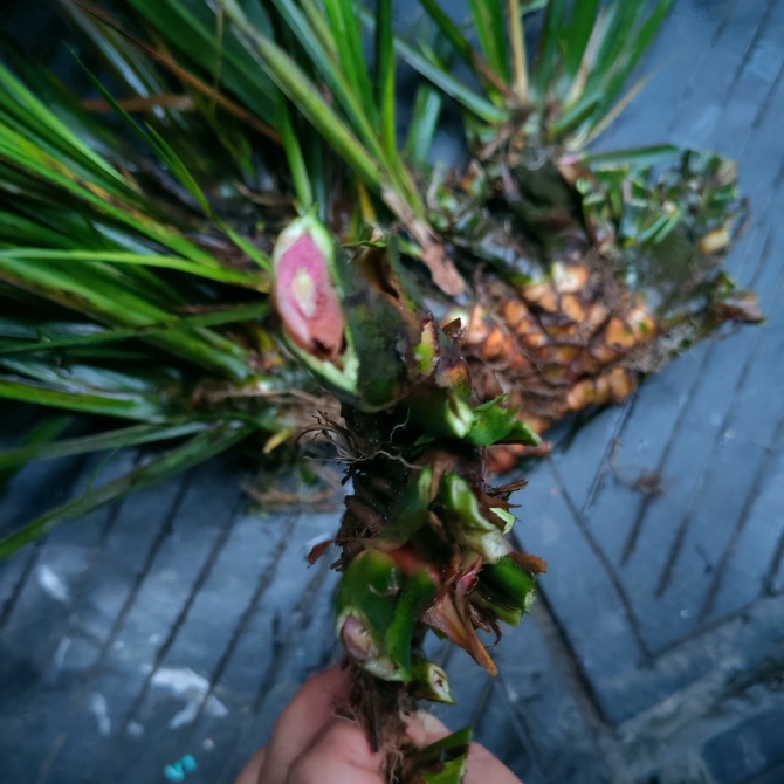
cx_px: 366
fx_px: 974
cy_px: 506
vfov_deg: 43.4
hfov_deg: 43.8
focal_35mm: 38
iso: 4000
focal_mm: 5.52
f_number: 1.95
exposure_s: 1/17
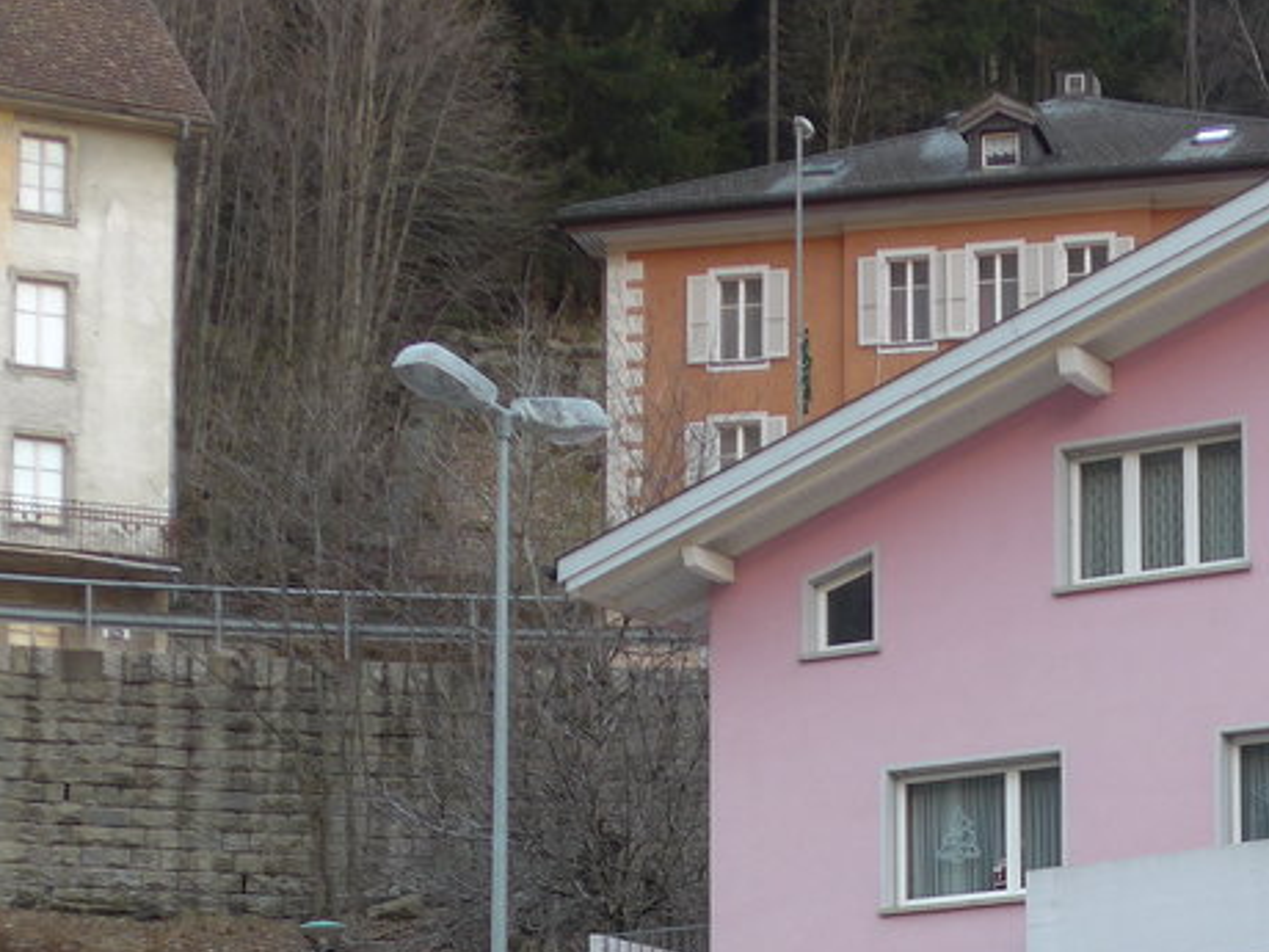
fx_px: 4399
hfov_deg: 16.3
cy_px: 1142
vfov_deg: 12.1
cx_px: 1073
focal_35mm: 120
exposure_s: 1/80
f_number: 3
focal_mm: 9.5
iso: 80
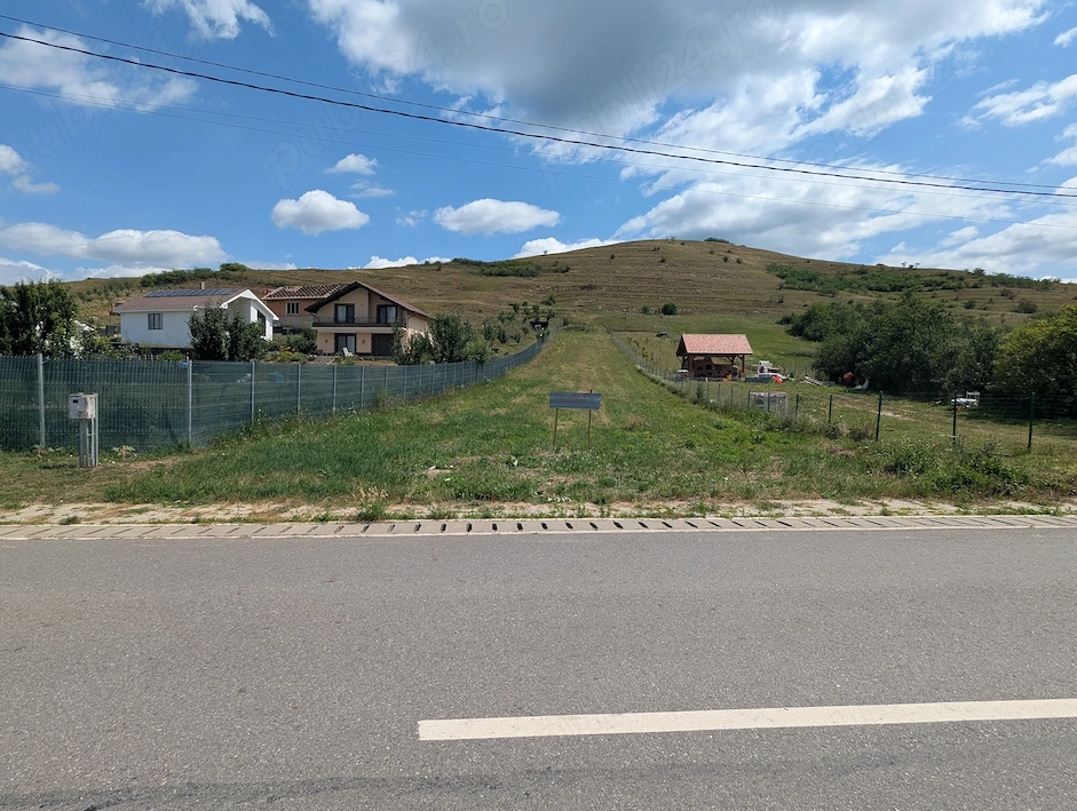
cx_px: 520
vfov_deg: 74.9
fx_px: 530
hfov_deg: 90.9
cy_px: 400
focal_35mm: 17
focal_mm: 2.35
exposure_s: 1/2398
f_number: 2.2
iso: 47
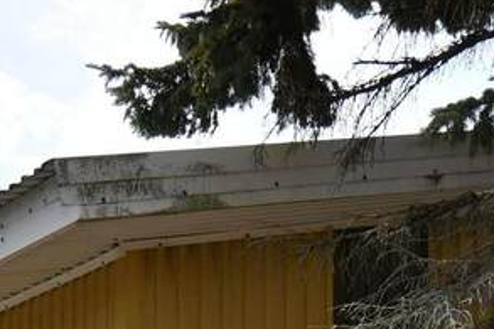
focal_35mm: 131
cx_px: 401
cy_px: 642
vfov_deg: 9.8
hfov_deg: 15.5
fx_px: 1797
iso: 100
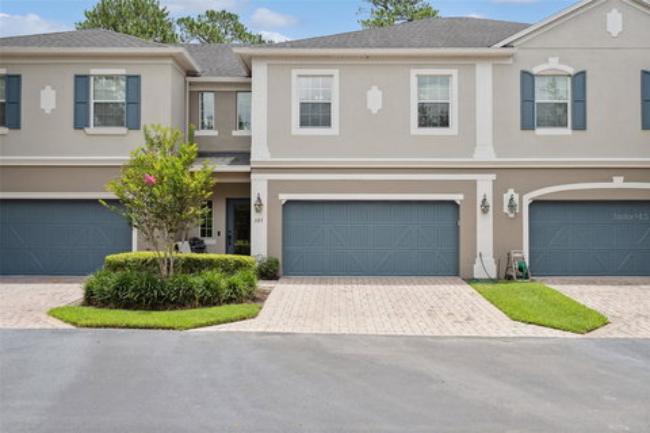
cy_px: 216
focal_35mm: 31
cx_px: 325
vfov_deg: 42.3
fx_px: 560
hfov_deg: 60.3
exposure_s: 1/200
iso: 100
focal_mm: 31
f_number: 9
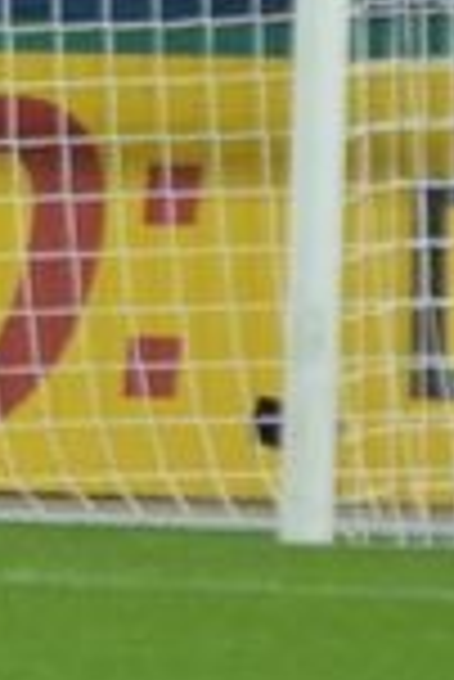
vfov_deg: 1.8
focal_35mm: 1133
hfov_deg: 1.2
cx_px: -256
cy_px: -18
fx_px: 21382
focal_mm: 200
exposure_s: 1/640
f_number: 2.8
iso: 1250
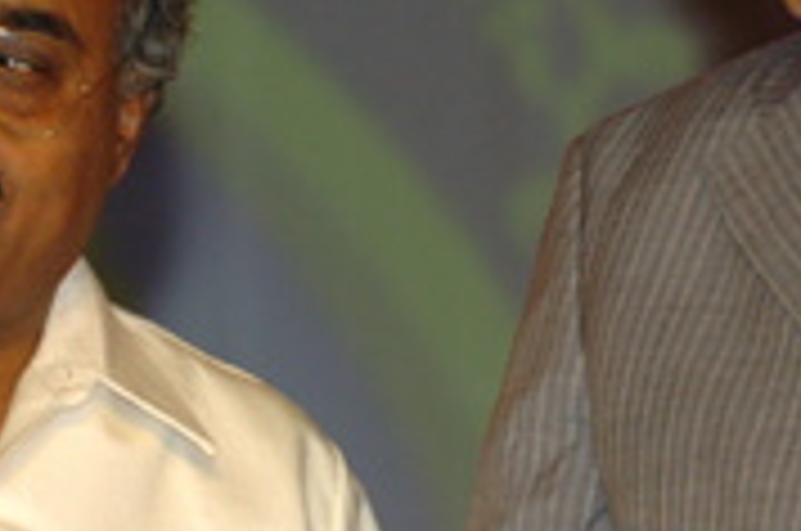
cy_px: 236
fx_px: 11764
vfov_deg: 2.6
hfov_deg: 3.9
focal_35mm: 530
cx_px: 1022
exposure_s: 1/80
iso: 400
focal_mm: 105
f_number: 5
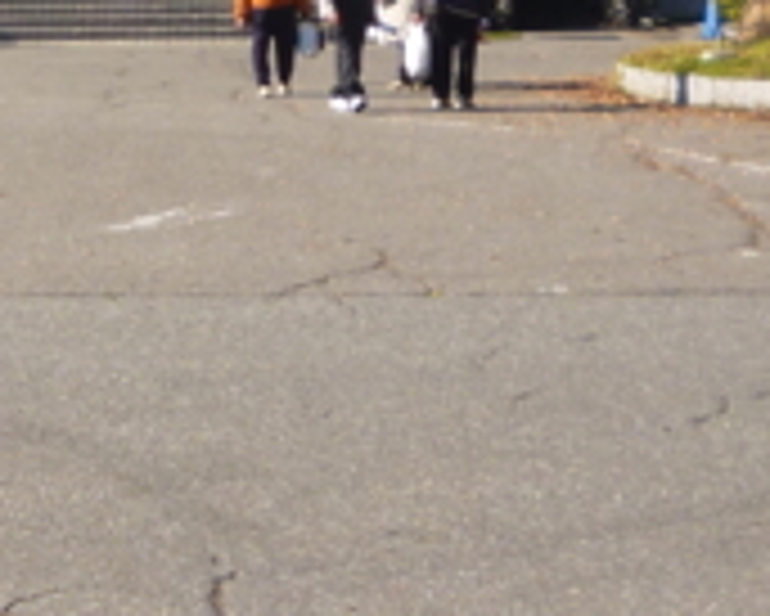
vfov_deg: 11.9
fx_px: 2919
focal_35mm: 128
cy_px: -27
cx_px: -261
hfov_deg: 14.3
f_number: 3.1
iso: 100
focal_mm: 5
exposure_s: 1/640
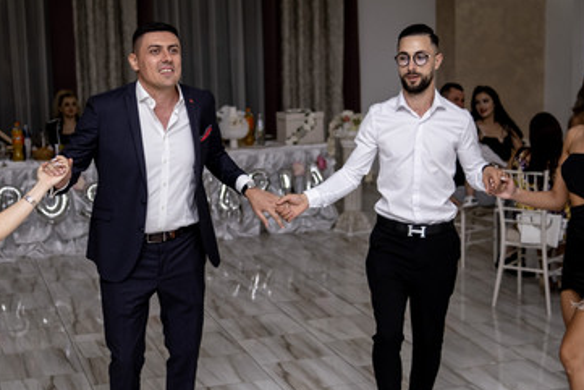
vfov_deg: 21.9
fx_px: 1006
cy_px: 198
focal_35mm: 62
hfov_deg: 32.2
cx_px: 214
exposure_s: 1/250
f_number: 1.6
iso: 800
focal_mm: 23
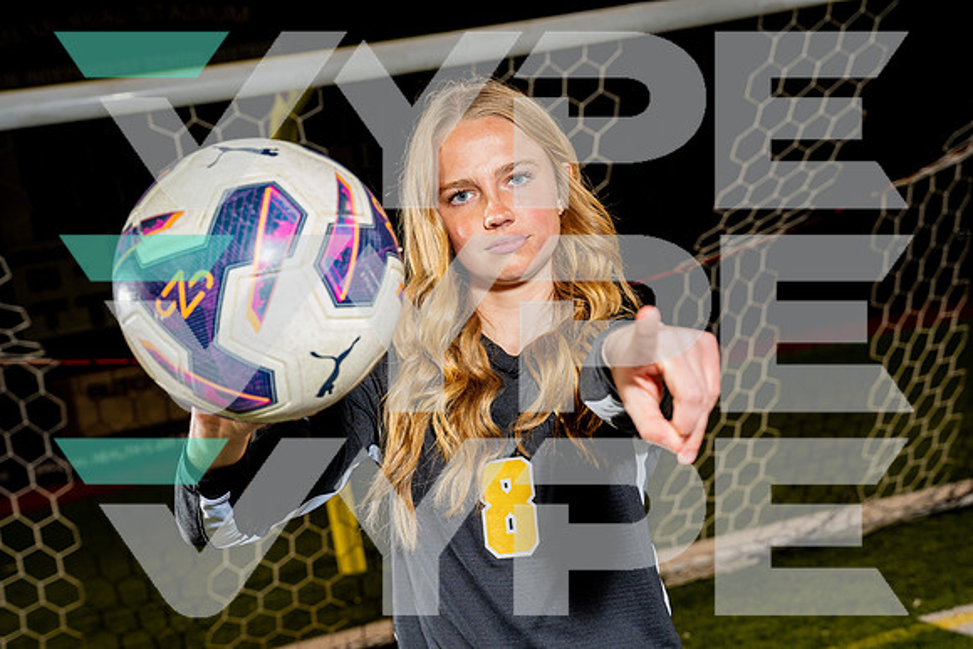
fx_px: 1379
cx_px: 486
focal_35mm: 51
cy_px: 324
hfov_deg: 38.9
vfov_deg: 26.5
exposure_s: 1/250
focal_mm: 51
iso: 800
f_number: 5.6
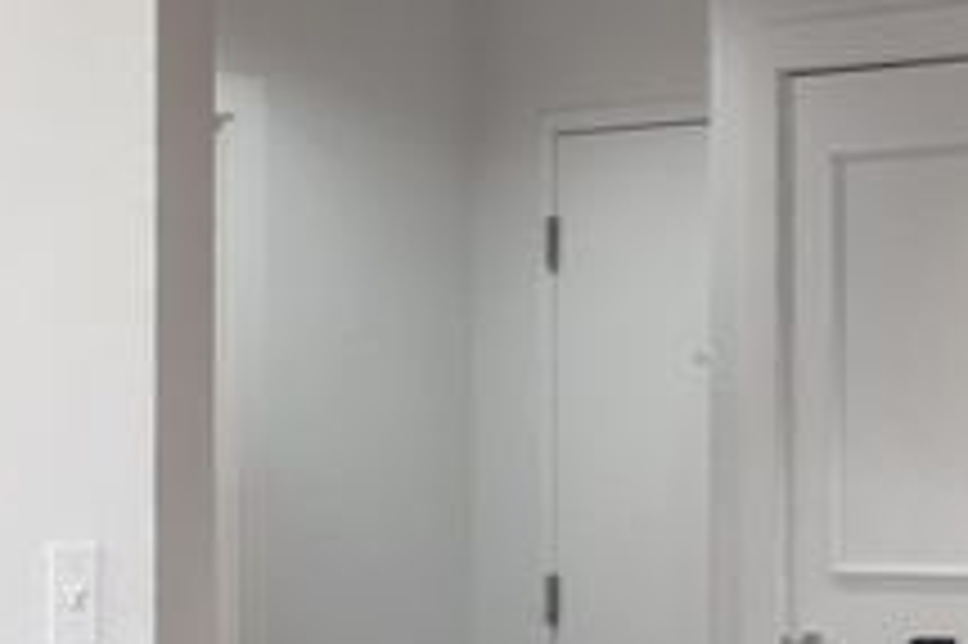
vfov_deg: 8.2
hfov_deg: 12.3
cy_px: 493
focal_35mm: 167
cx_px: 234
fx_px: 4487
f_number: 7.1
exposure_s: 1/80
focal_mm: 35
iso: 250
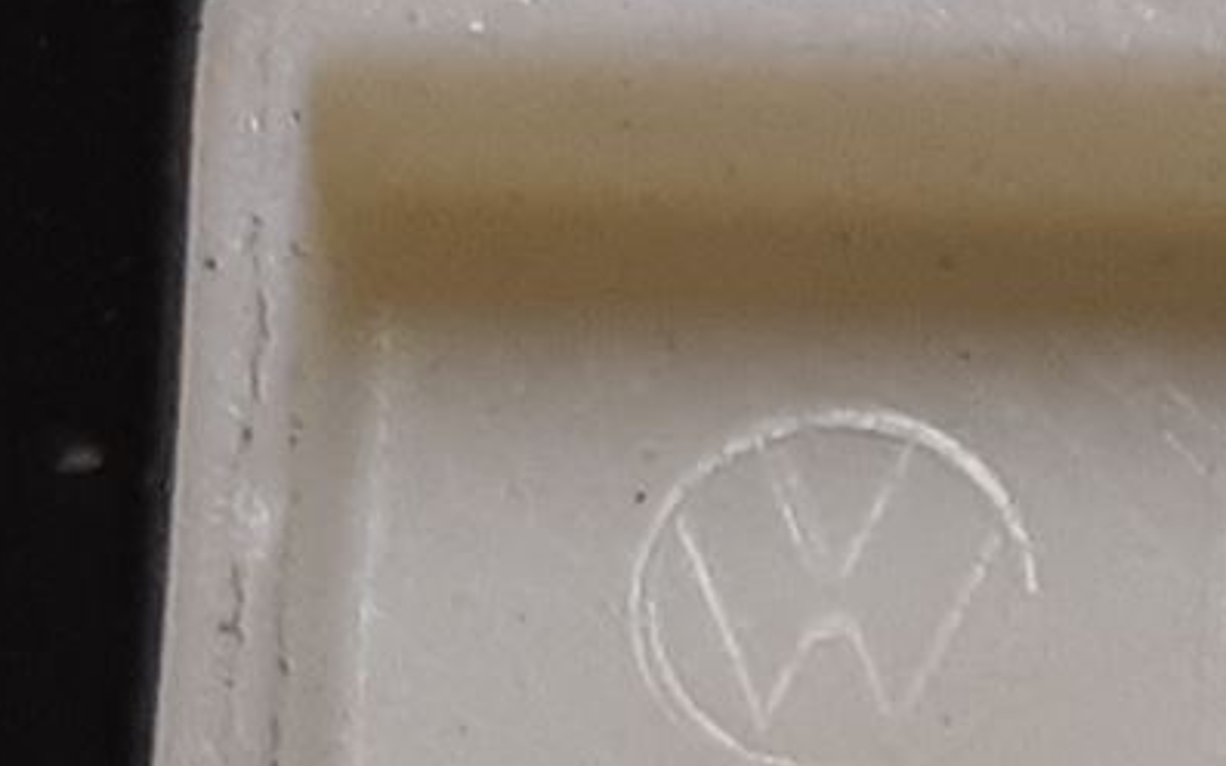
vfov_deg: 8.9
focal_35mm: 142
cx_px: 2106
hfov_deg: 13.4
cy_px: 1269
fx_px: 4744
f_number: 1.7
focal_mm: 3.93
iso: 64
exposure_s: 1/50
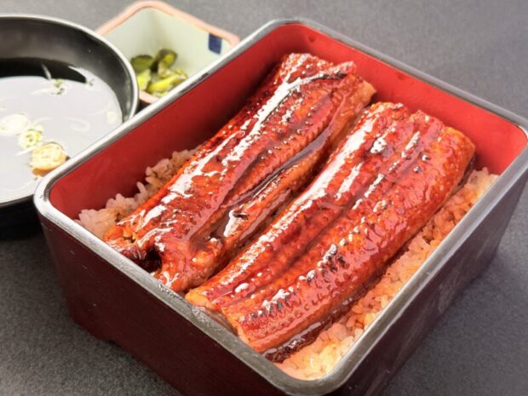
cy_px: 198
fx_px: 732
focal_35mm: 48
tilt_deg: -46.8
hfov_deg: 39.7
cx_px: 264
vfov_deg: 30.3
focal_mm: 6.76
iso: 125
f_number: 1.78
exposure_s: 1/60
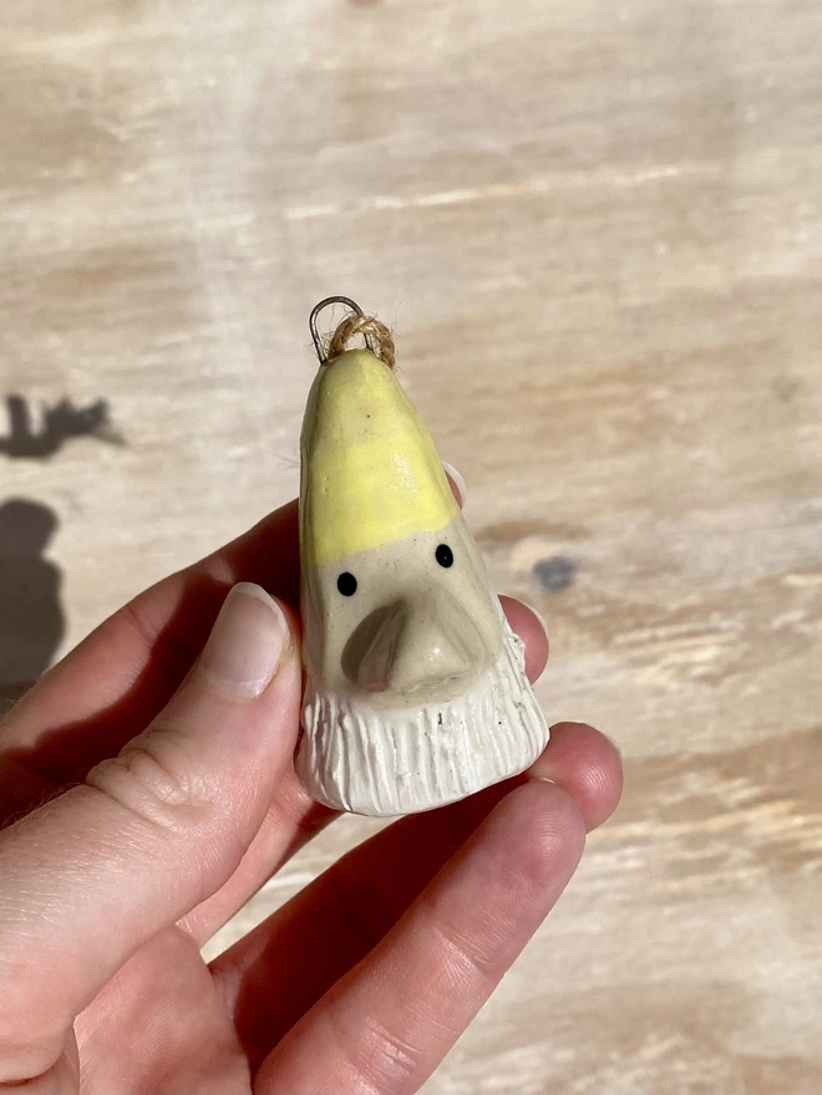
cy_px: 548
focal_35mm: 26
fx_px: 823
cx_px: 411
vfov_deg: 67.3
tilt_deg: -70.6
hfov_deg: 53.1
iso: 32
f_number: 1.8
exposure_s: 1/8197
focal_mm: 4.25
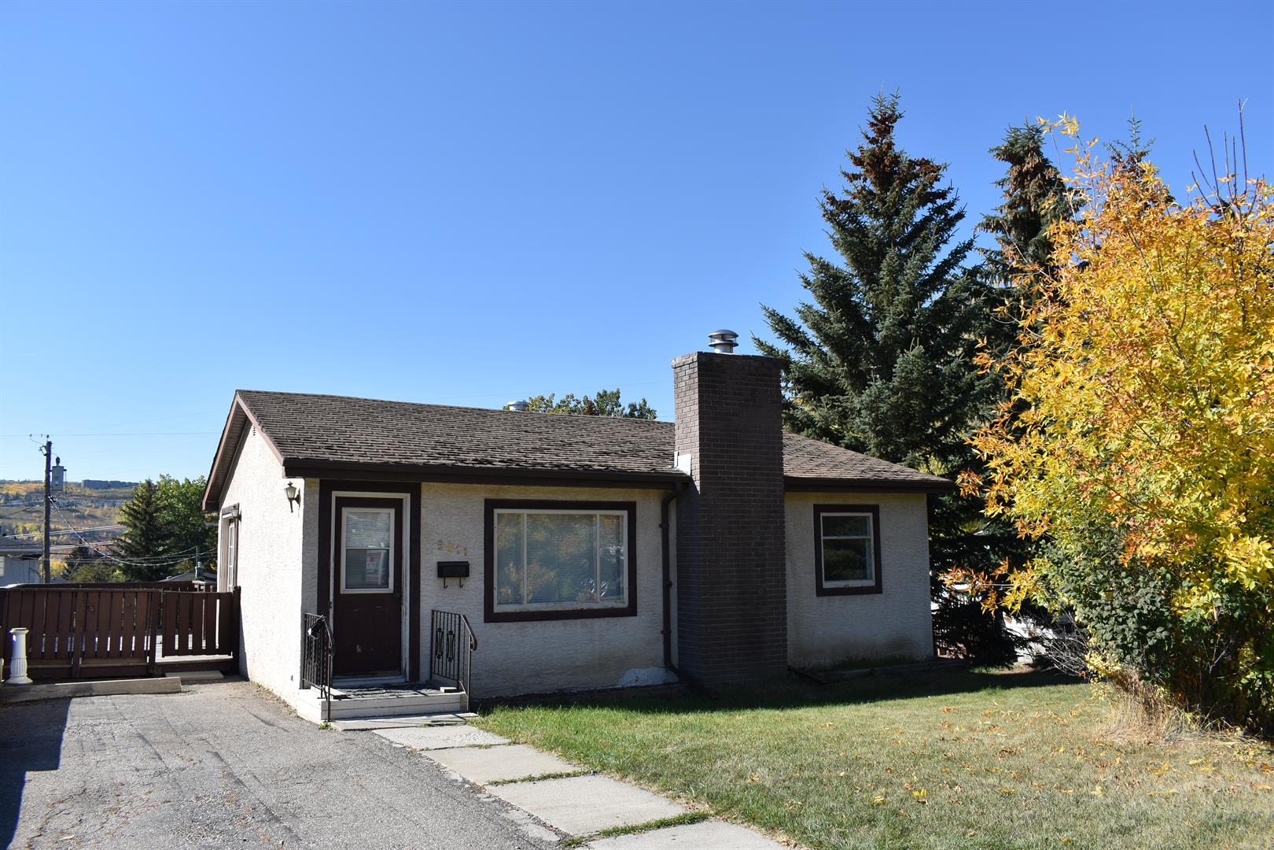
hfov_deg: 67.4
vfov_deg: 47.9
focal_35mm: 27
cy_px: 425
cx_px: 637
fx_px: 955
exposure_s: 1/250
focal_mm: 18
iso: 110
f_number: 8
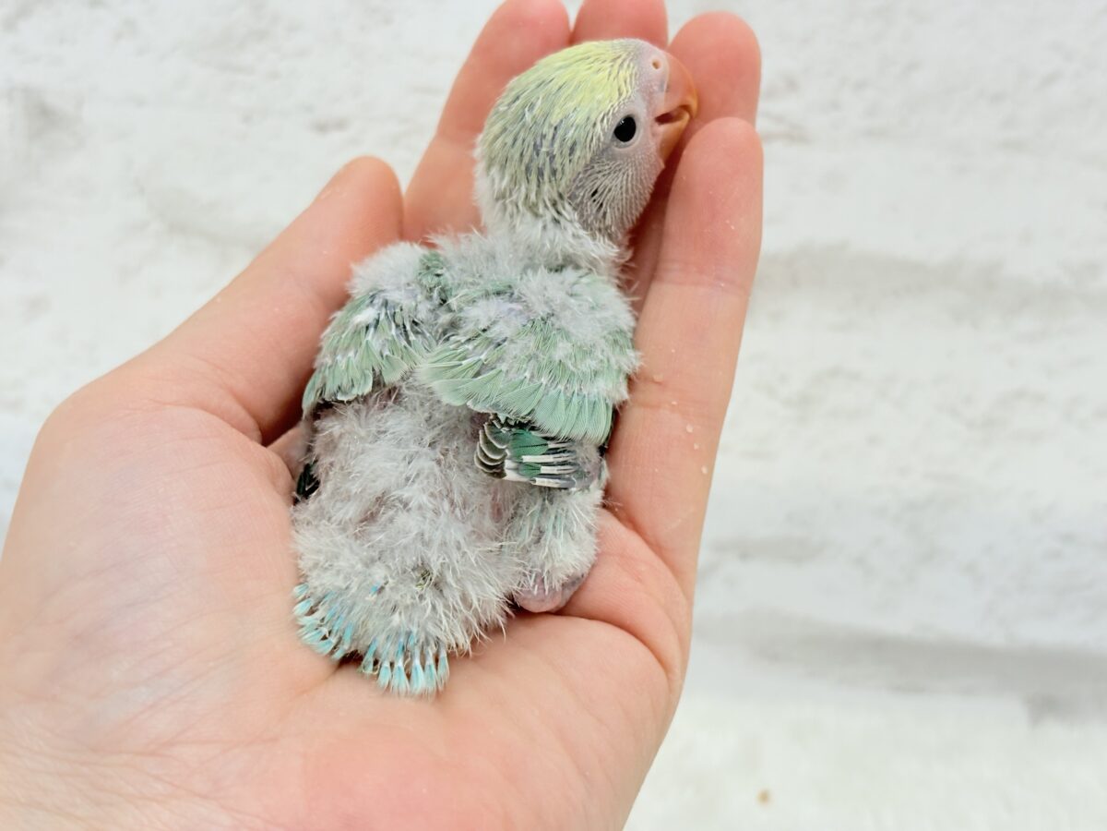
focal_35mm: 52
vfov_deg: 28.0
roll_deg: -2.4
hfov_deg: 36.8
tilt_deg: -13.8
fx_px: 1663
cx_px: 554
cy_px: 416
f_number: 1.6
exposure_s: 1/100
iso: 80
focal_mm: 5.96
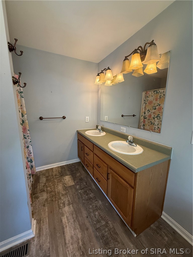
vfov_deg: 102.1
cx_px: 96
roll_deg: -0.8
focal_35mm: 14
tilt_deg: -9.5
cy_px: 128
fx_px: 104
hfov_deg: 85.7
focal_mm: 2.22
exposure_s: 1/120
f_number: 2.2
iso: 400
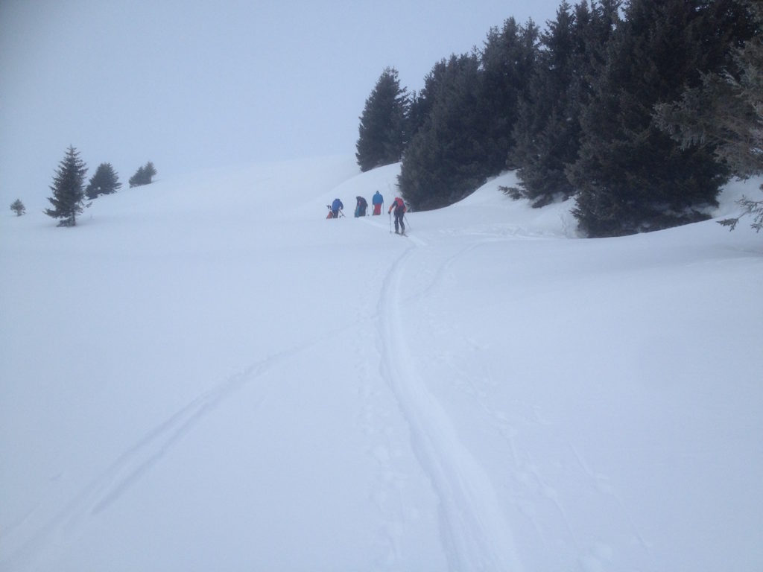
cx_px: 382
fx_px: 771
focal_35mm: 35
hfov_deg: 52.6
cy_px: 286
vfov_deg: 40.7
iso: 50
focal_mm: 4.28
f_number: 2.4
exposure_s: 1/1842
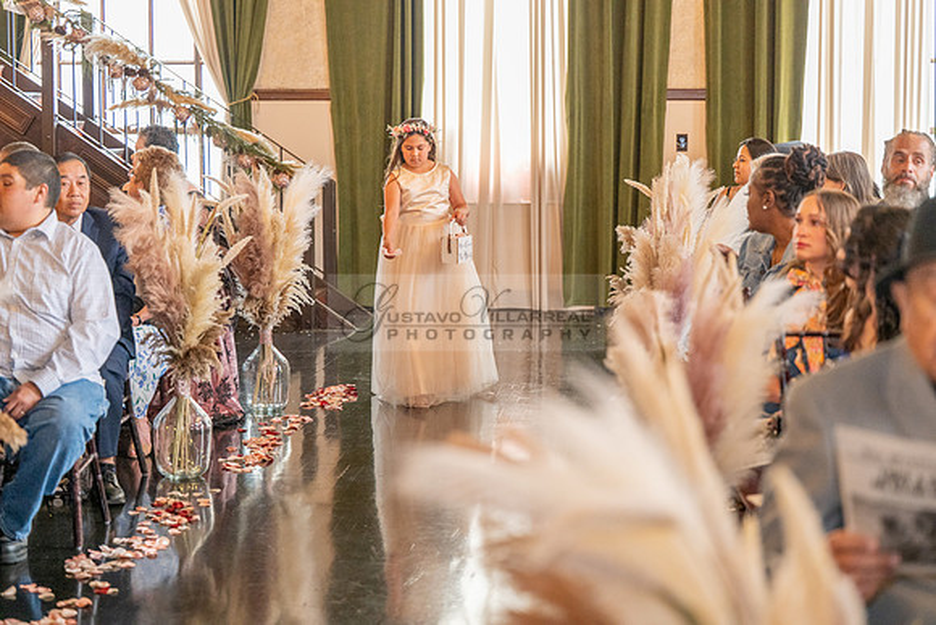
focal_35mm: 77
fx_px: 2002
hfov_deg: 26.3
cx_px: 468
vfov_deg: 17.7
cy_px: 312
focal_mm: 77
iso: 1600
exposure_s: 1/200
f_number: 2.8
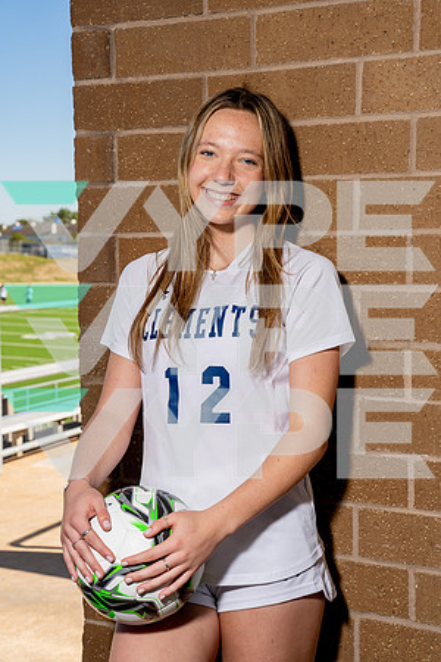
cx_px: 220
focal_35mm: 57
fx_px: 1047
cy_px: 331
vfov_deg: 35.1
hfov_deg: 23.8
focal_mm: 57
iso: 100
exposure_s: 1/250
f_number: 8
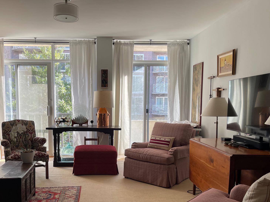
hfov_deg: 52.4
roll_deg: -0.3
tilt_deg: -7.0
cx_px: 112
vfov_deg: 40.3
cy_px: 130
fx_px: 273
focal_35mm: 35
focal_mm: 5.1
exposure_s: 1/121
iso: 50
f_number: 1.6
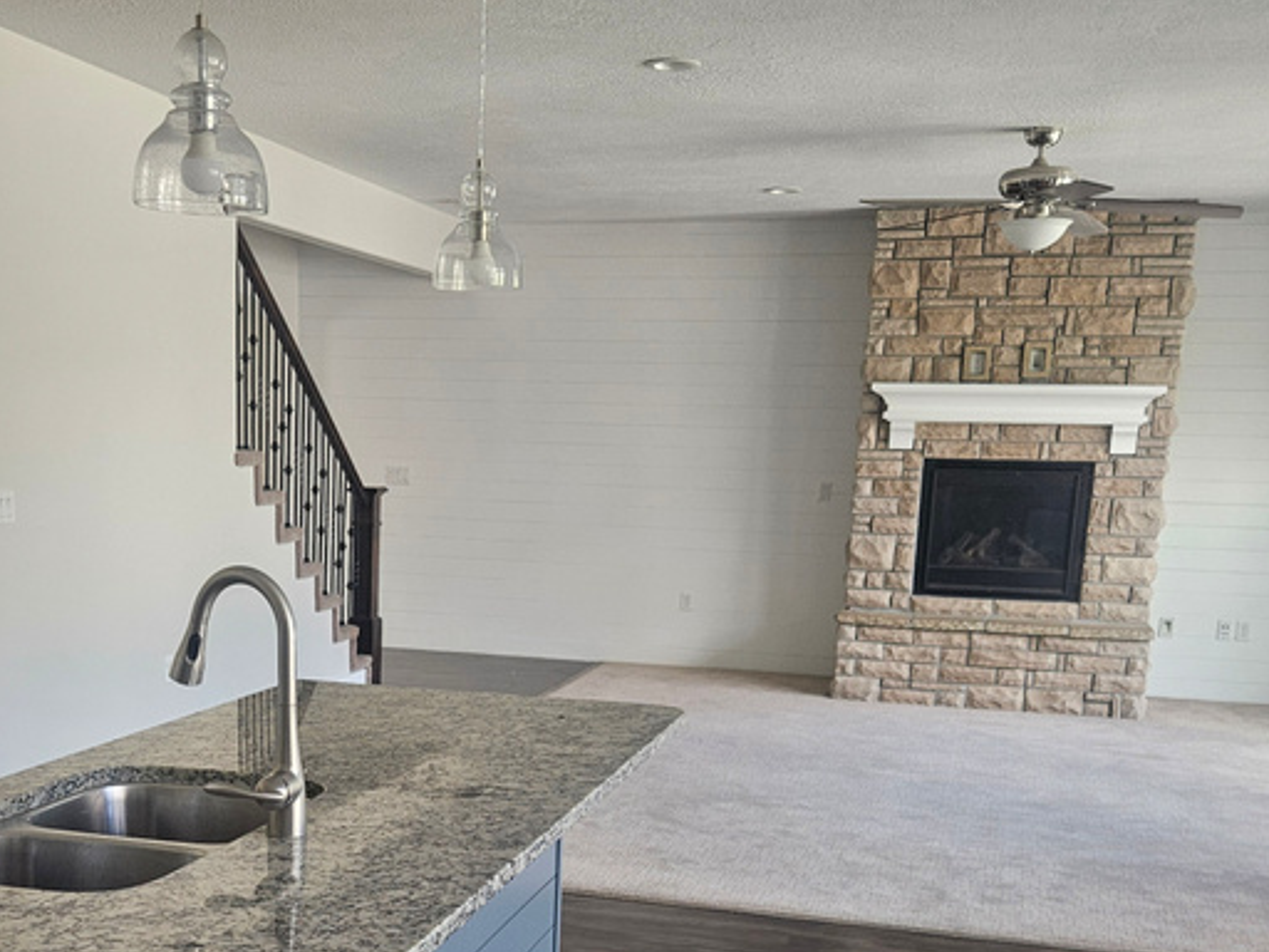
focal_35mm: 46
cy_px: 806
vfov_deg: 30.5
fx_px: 1686
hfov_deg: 41.0
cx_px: 486
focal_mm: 5.4
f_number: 1.8
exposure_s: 1/120
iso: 100
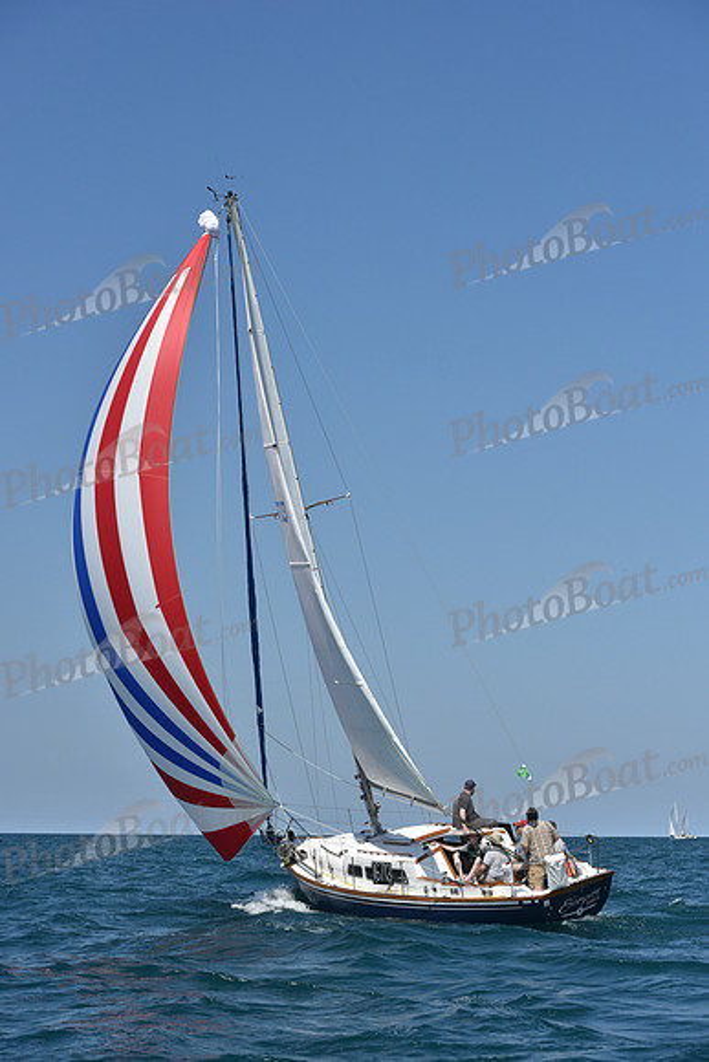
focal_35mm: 70
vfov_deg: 28.8
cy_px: 531
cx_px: 354
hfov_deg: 19.5
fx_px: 2067
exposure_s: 1/1600
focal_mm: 70
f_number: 7.1
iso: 250
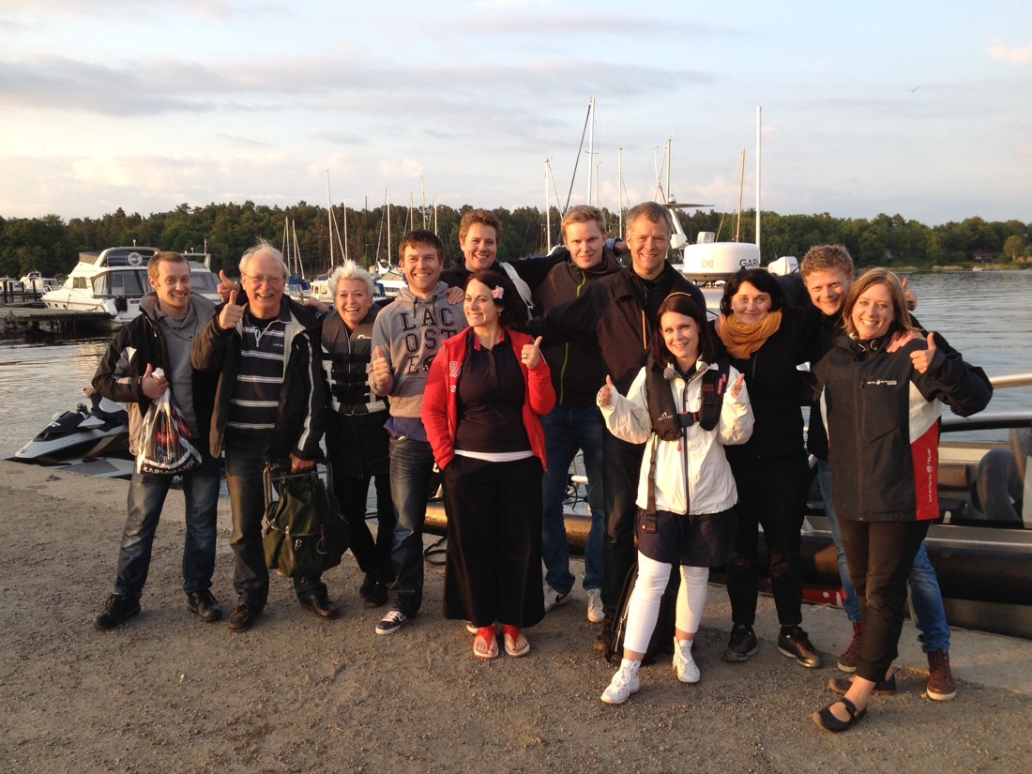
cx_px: 516
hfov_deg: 52.6
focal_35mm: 35
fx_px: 1043
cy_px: 387
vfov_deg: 40.7
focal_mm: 4.28
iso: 64
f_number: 2.4
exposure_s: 1/182
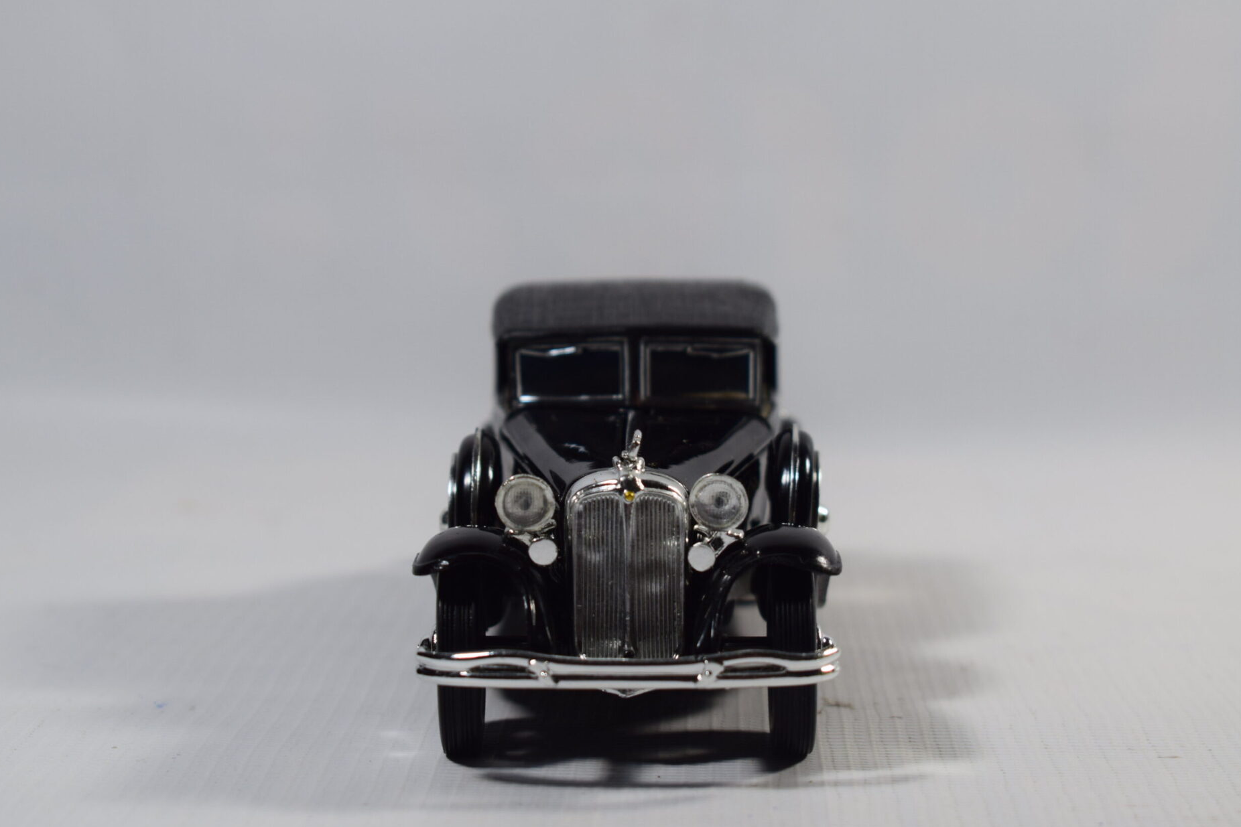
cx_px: 628
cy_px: 417
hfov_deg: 23.8
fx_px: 2948
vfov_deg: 16.0
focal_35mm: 86
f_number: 8
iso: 400
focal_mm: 55
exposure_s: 1/50
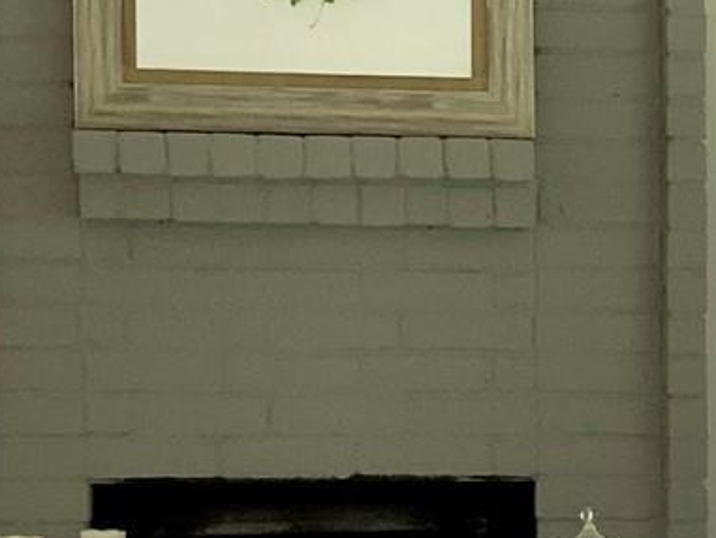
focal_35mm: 156
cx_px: 1056
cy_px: 534
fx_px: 3228
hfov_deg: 12.1
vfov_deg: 9.5
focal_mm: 3
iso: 64
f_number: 1.8
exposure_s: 1/120
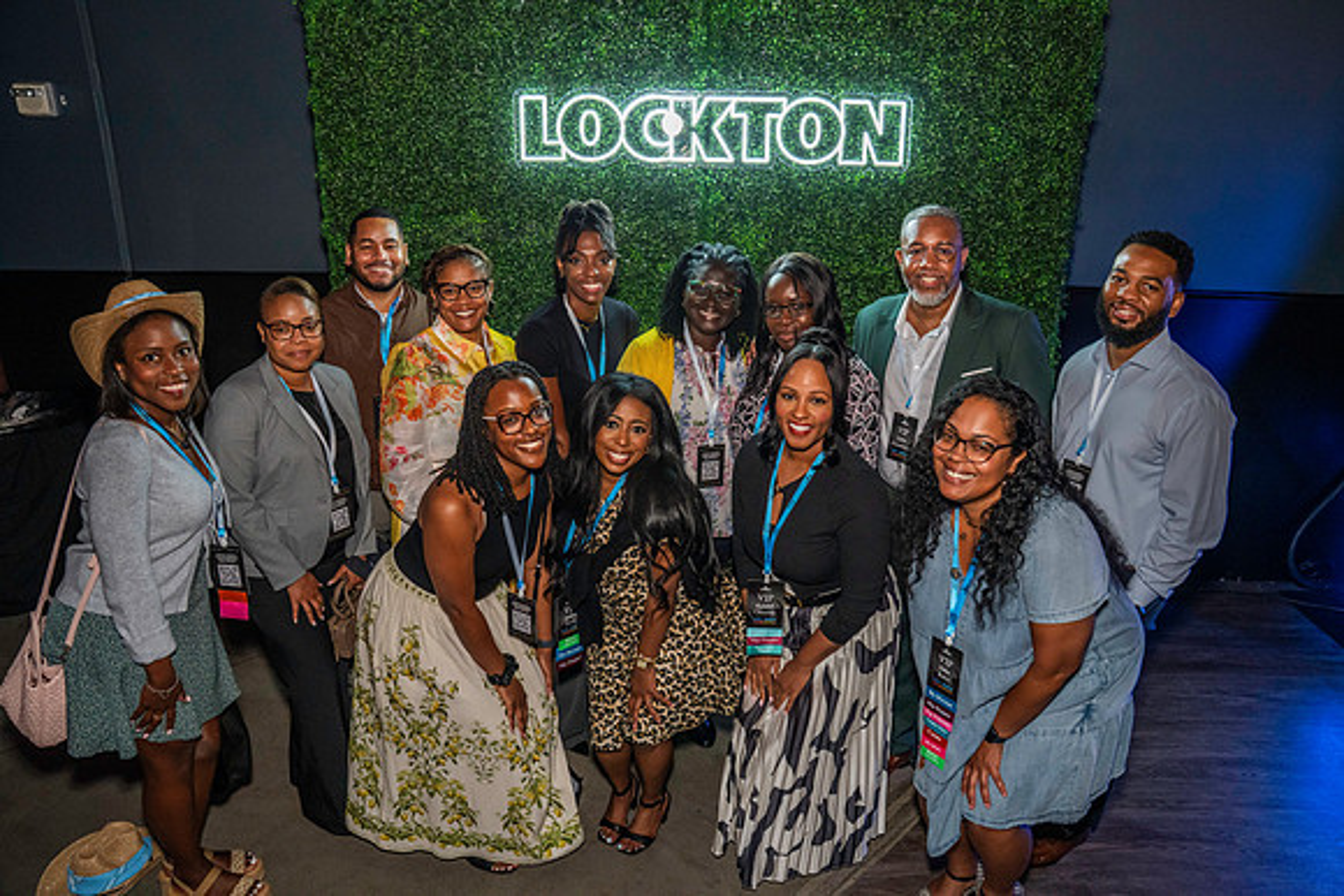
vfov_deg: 53.2
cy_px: 448
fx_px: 896
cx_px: 672
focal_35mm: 24
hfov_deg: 73.7
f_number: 4.5
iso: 3200
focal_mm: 24
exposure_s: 1/100
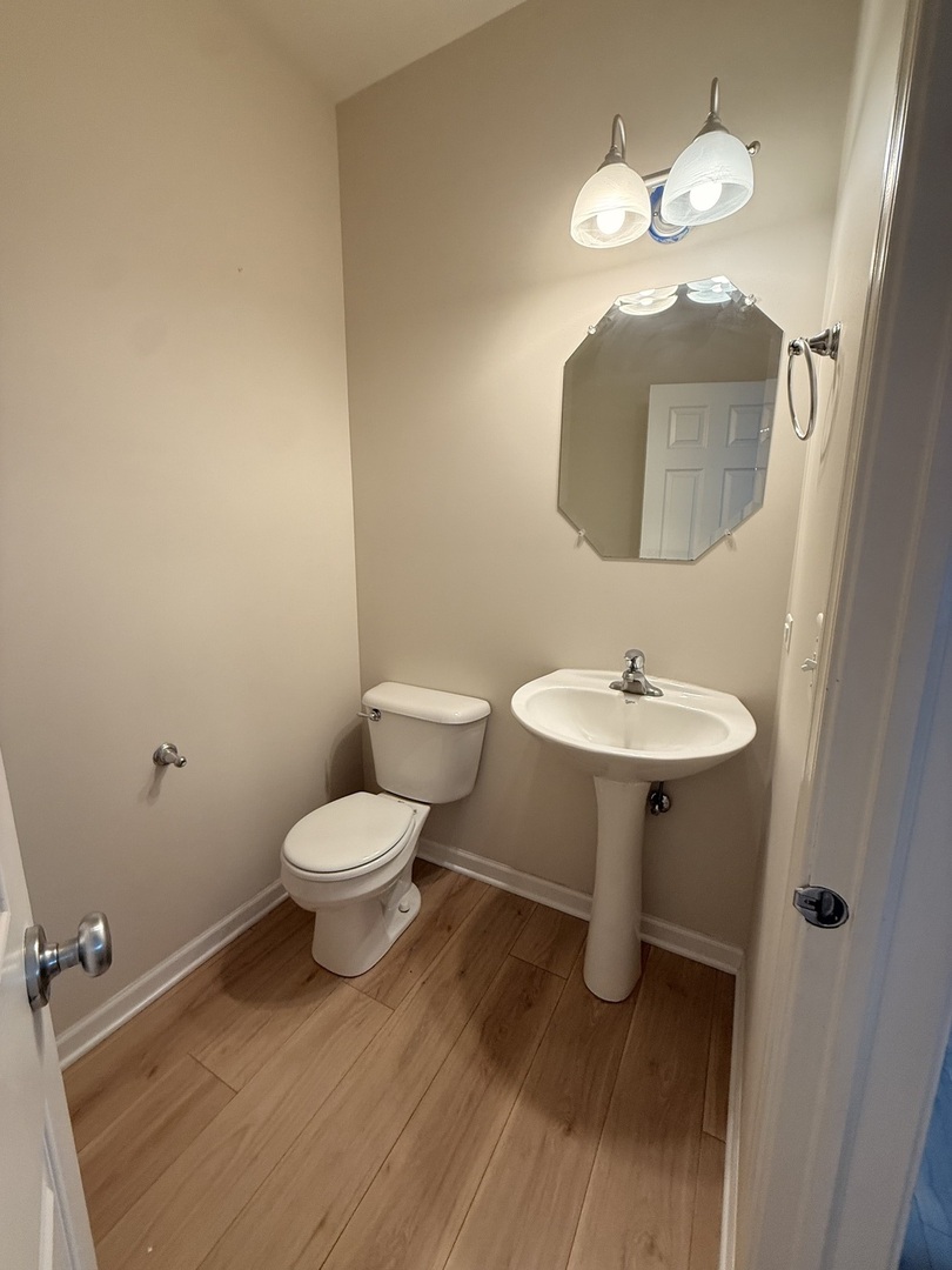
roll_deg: -0.6
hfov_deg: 85.7
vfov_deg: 102.1
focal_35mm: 14
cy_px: 635
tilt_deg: -10.4
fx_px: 513
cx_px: 476
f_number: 2.2
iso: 200
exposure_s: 1/120
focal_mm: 2.22
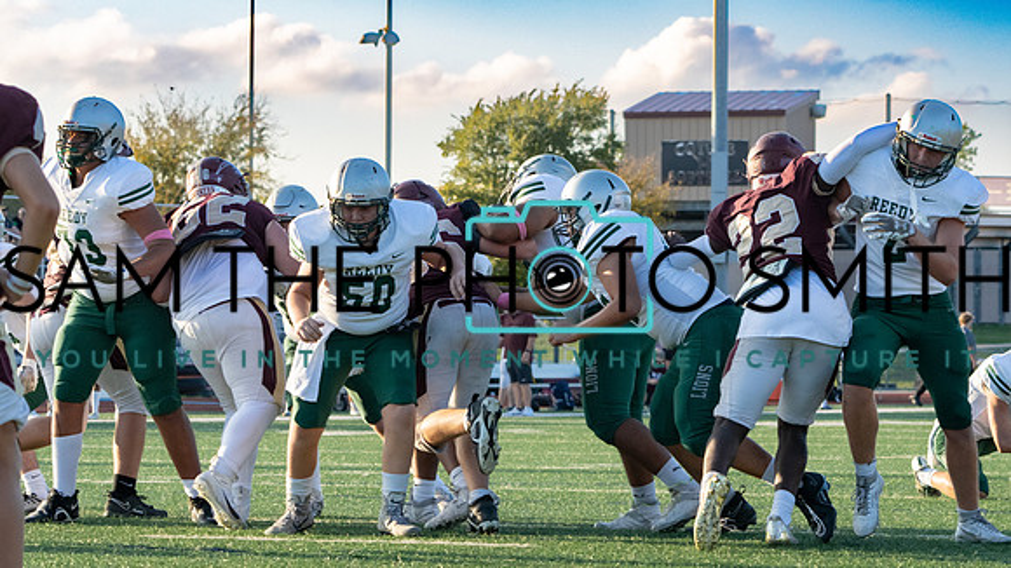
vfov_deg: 7.5
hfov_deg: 13.3
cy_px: 413
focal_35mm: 161
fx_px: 4323
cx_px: 620
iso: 1600
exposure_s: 1/1250
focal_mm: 109
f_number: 8
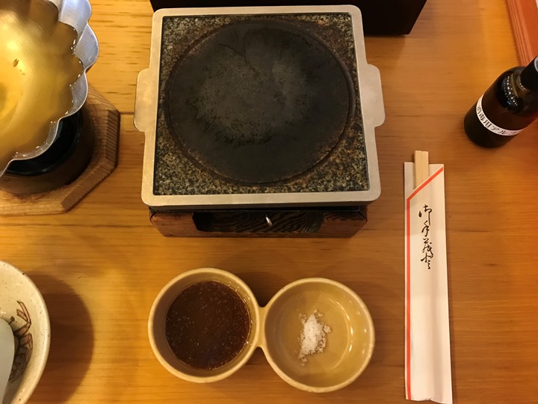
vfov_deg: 49.7
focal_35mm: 28
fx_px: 435
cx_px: 269
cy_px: 202
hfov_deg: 63.4
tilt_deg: -72.4
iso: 100
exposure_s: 1/15
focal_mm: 3.99
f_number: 1.8
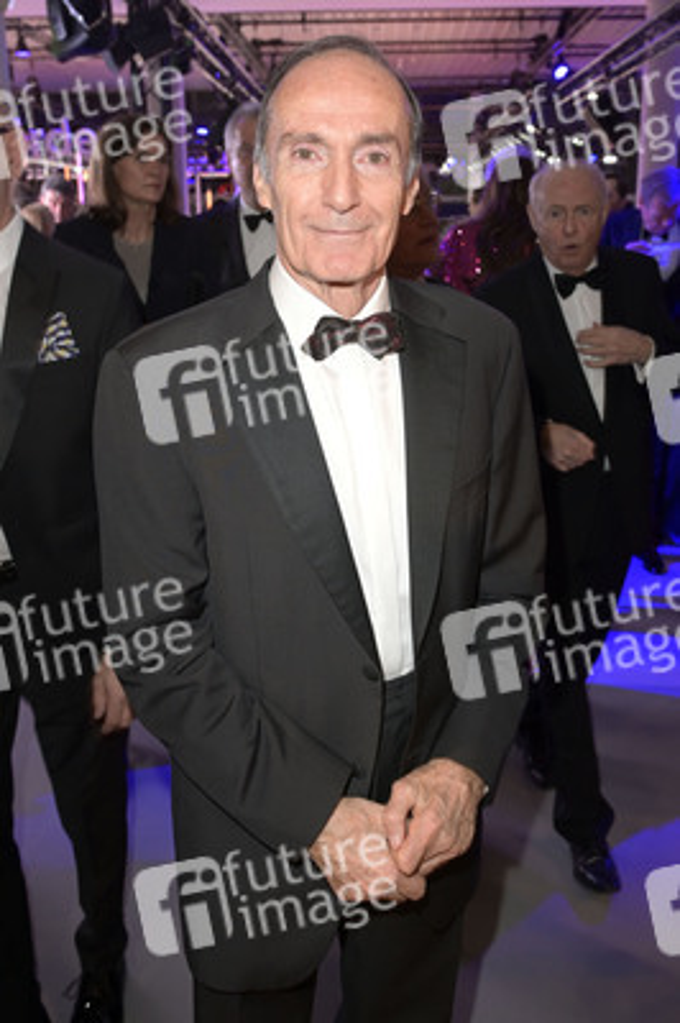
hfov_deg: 42.3
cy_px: 512
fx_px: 880
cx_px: 340
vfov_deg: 60.3
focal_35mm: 31
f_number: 6.3
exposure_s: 1/30
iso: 2000
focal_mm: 31
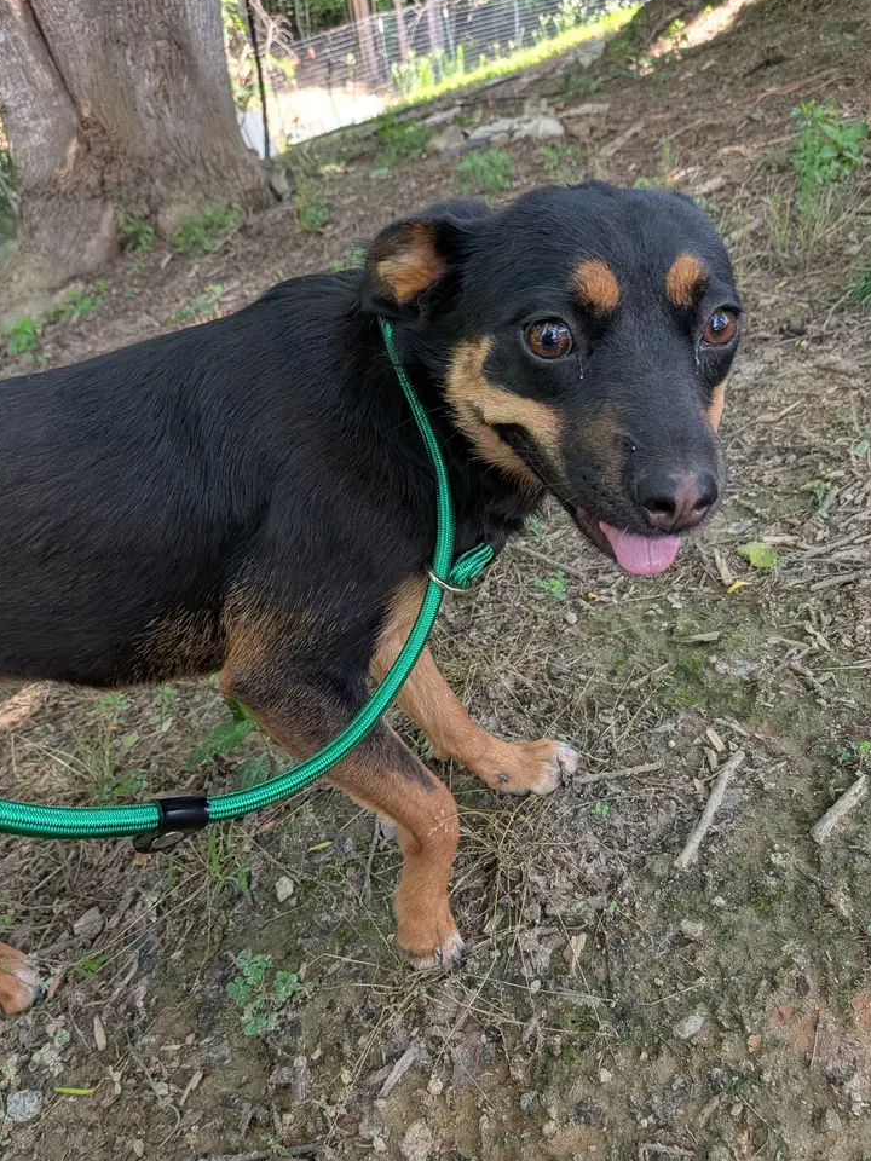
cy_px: 567
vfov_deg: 69.4
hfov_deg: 54.9
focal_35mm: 25
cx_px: 445
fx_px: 839
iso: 187
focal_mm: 4.53
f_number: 1.7
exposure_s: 1/672
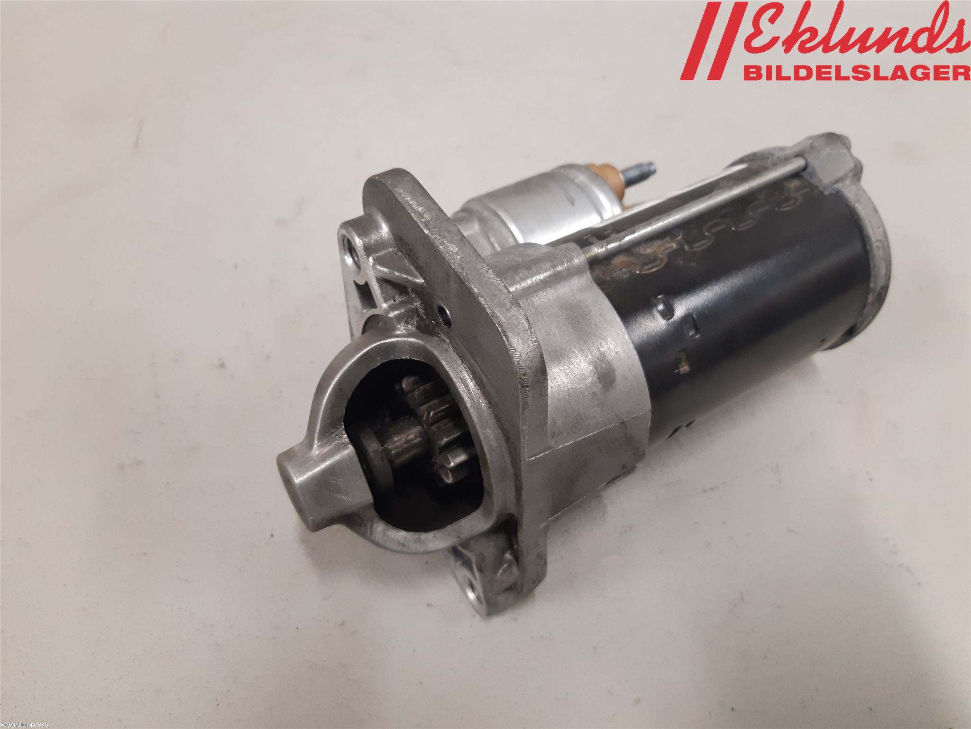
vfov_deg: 53.1
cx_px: 486
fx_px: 729
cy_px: 364
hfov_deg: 67.3
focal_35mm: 26
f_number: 1.7
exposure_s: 1/50
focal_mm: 3.93
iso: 200
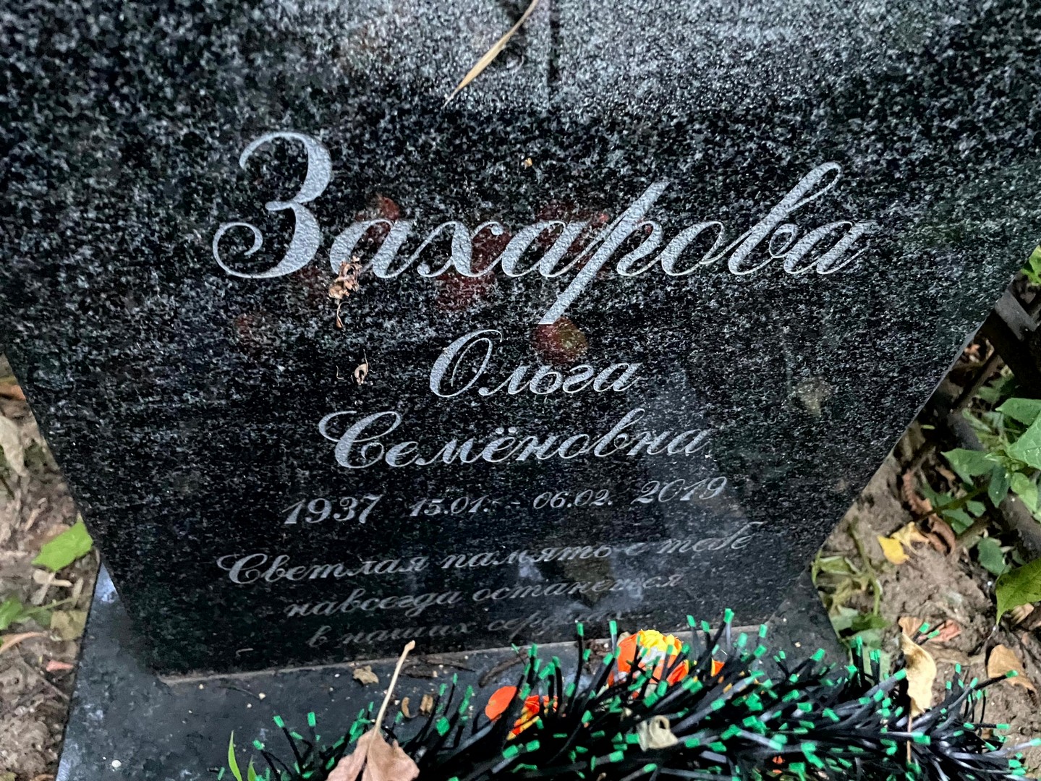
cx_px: 520
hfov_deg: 67.3
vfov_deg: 53.1
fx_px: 782
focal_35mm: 26
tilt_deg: -46.5
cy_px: 390
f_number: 1.6
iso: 1000
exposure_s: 1/30
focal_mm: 4.2
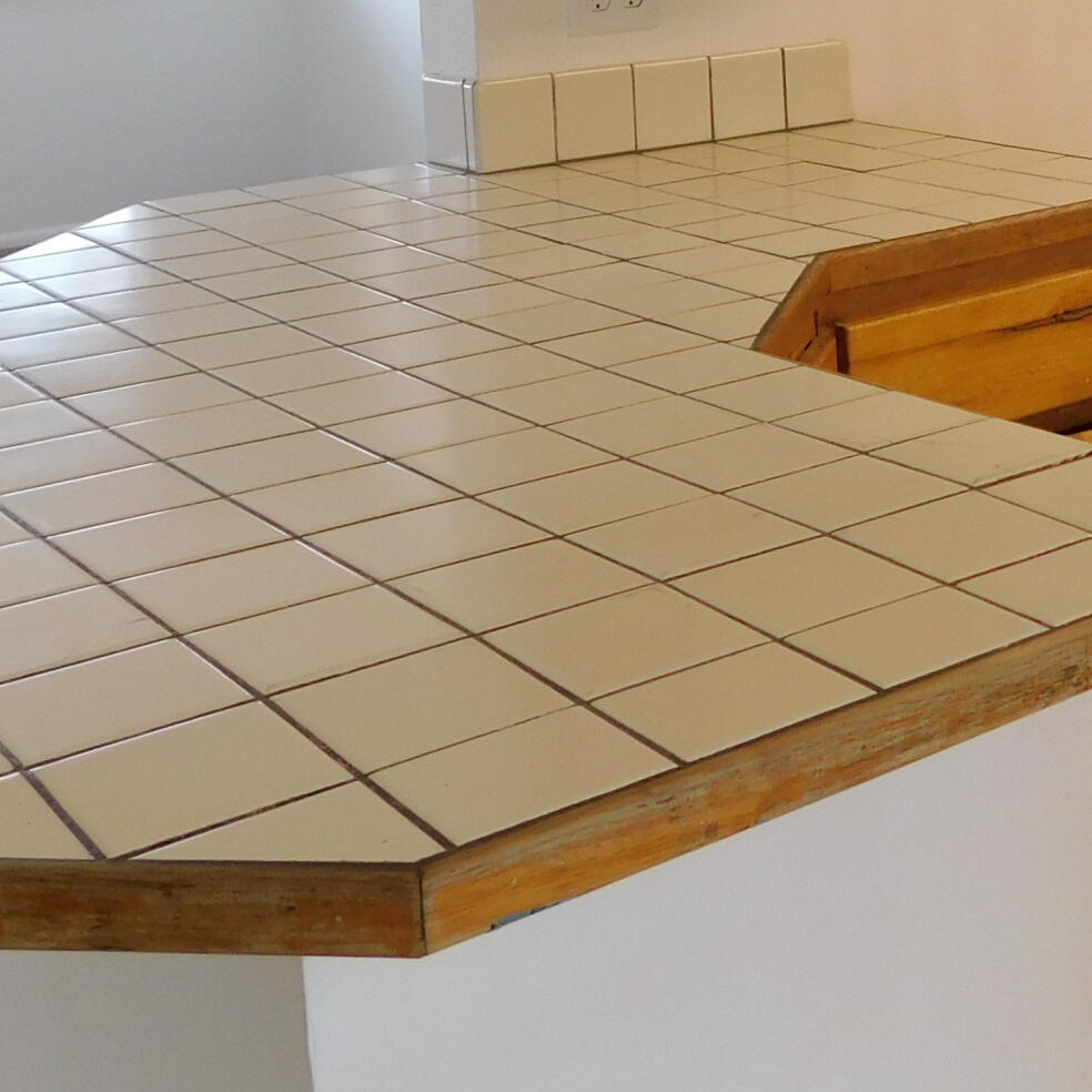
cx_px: 1034
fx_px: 2213
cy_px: 40
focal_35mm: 62
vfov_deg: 26.5
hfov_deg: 26.5
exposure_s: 1/30
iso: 140
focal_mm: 4
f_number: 3
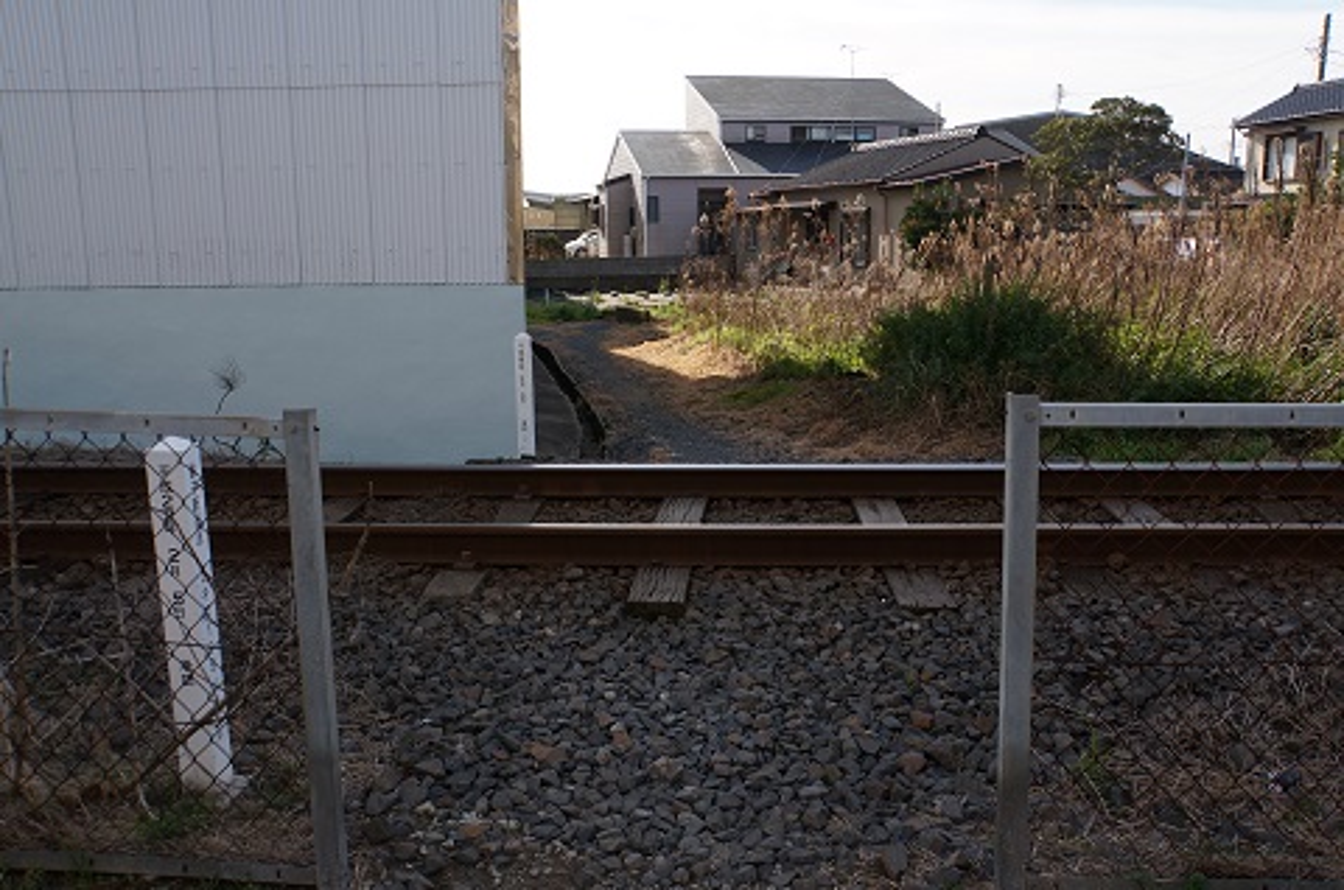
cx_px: 672
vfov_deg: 41.2
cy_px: 445
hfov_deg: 59.1
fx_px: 1185
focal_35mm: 32
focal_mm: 21.2
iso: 100
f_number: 8
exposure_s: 1/160
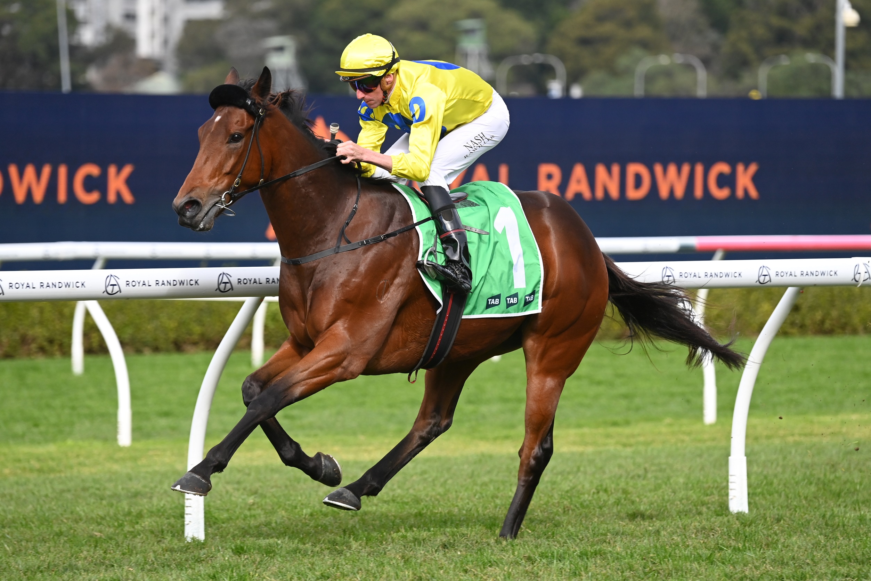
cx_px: 436
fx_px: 7016
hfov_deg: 7.1
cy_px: 290
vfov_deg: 4.7
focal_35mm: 290
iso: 1000
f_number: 5.6
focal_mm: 290
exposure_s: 1/2000
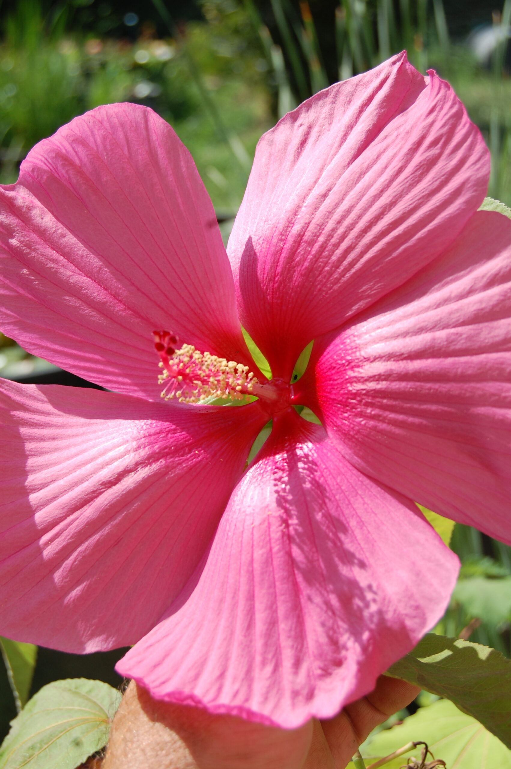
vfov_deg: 29.9
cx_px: 256
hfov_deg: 20.1
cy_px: 384
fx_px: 1440
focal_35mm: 68
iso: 200
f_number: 9
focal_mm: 45
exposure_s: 1/320
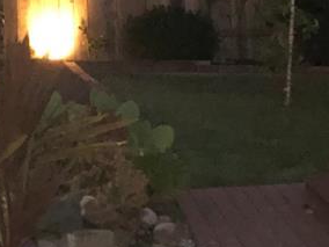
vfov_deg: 9.6
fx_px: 1407
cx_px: -215
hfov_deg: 12.5
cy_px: -169
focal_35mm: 148
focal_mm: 3.99
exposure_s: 1/4
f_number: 1.8
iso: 800
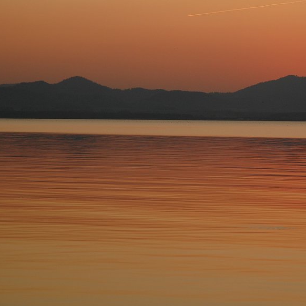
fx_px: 1570
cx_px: 250
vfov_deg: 11.1
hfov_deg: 11.1
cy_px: 129
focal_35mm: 157
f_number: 7.1
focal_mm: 70
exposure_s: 1/160
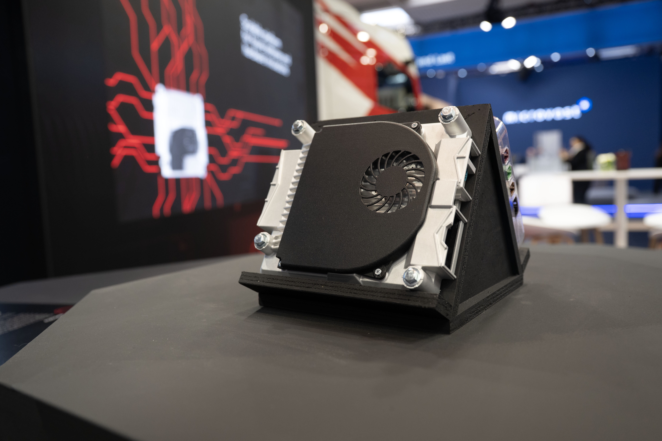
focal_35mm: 30
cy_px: 220
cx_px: 331
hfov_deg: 61.9
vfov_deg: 43.6
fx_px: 552
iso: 1100
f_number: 4
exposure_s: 1/250
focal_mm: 30
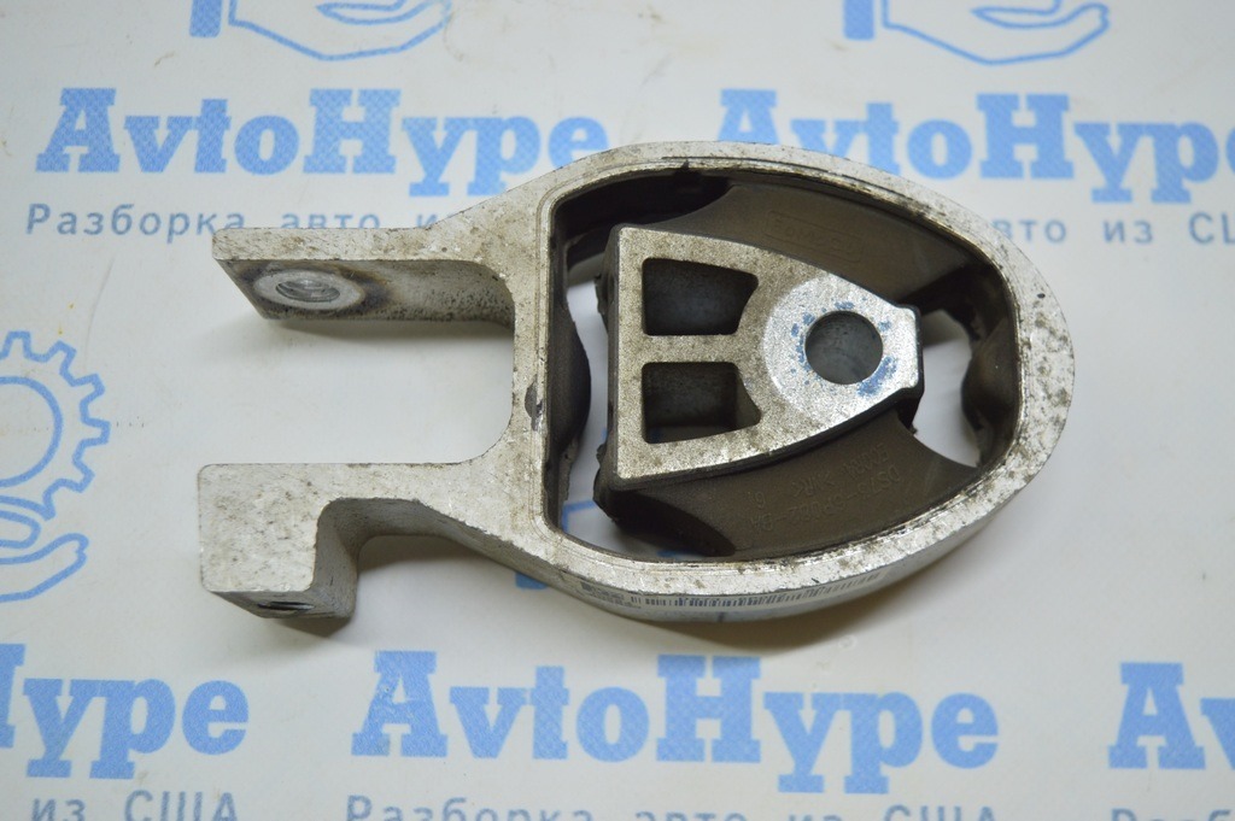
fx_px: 1491
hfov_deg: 45.0
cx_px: 618
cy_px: 410
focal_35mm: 44
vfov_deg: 30.8
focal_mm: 29
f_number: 4.2
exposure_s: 1/60
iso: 400
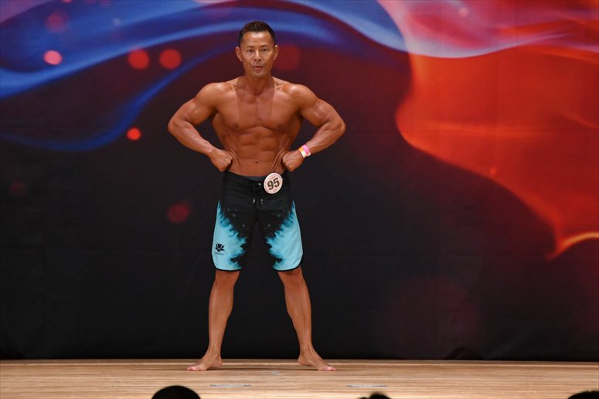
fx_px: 4989
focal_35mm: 300
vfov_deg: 4.6
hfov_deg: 6.9
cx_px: 300
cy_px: 200
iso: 3200
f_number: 5.6
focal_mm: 200
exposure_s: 1/400
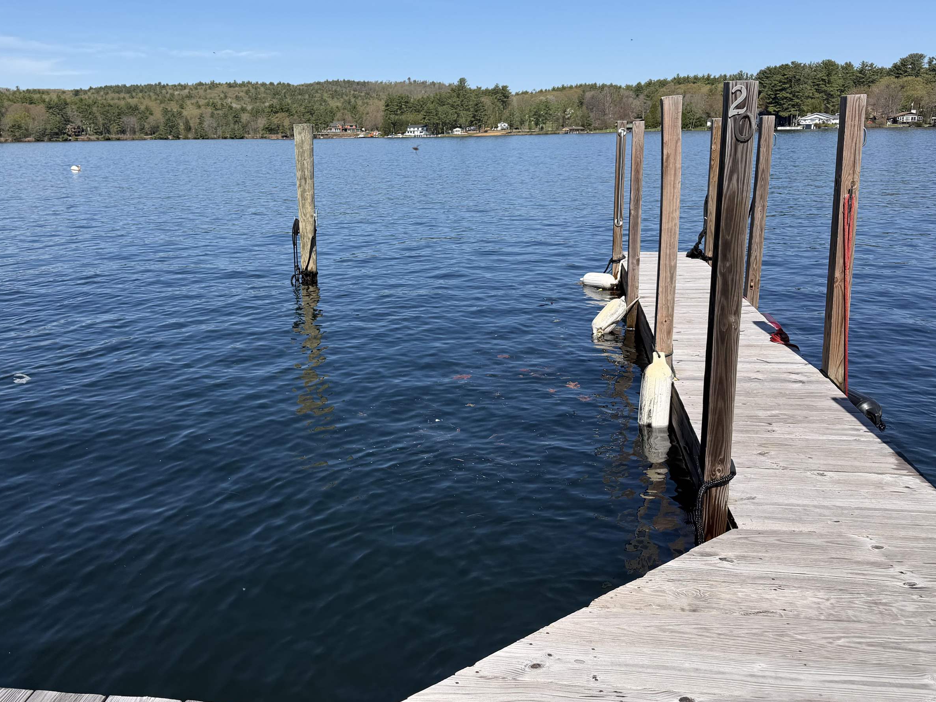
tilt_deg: -12.9
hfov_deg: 58.1
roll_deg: +0.7
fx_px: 838
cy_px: 321
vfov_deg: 45.4
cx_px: 397
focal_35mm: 31
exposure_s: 1/4975
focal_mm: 6.76
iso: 80
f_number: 1.78
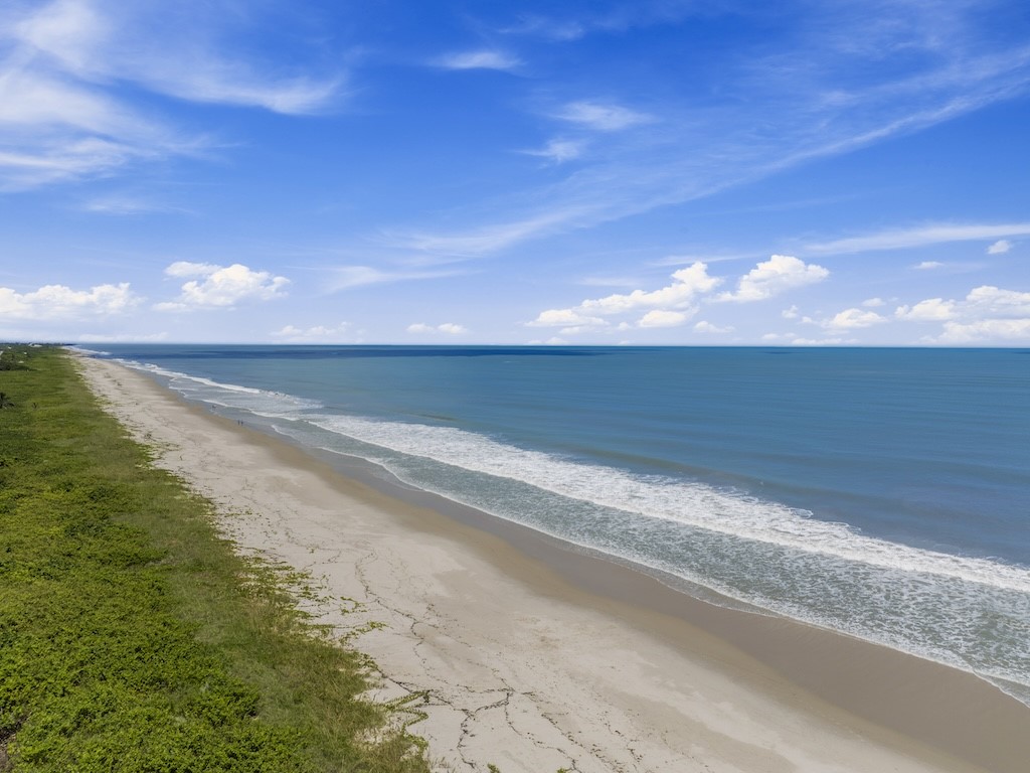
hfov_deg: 71.6
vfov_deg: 56.8
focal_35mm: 24
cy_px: 386
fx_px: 714
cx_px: 515
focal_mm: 12.29
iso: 100
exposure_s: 1/50
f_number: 5.6
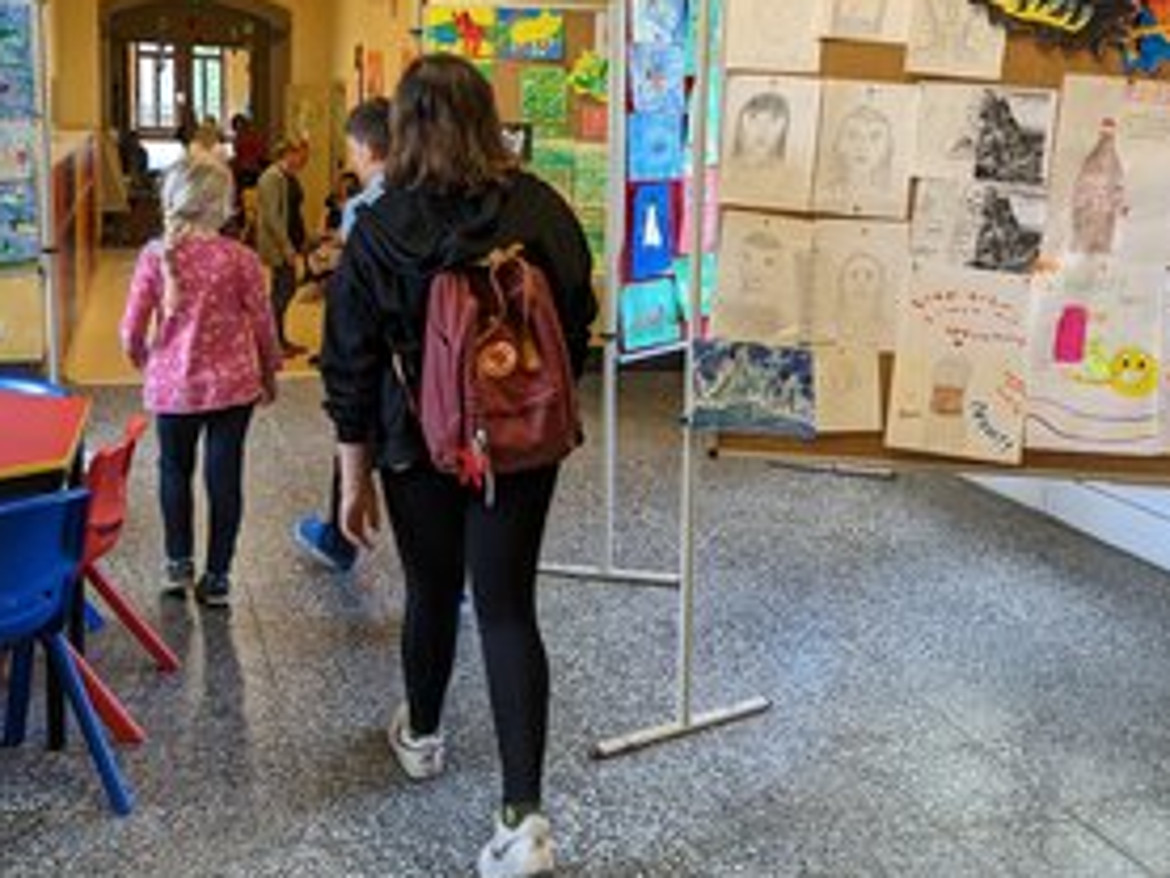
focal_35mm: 39
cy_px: 279
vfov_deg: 36.4
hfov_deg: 47.8
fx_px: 1319
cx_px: 625
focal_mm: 4.38
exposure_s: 1/99.9
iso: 119
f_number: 1.73
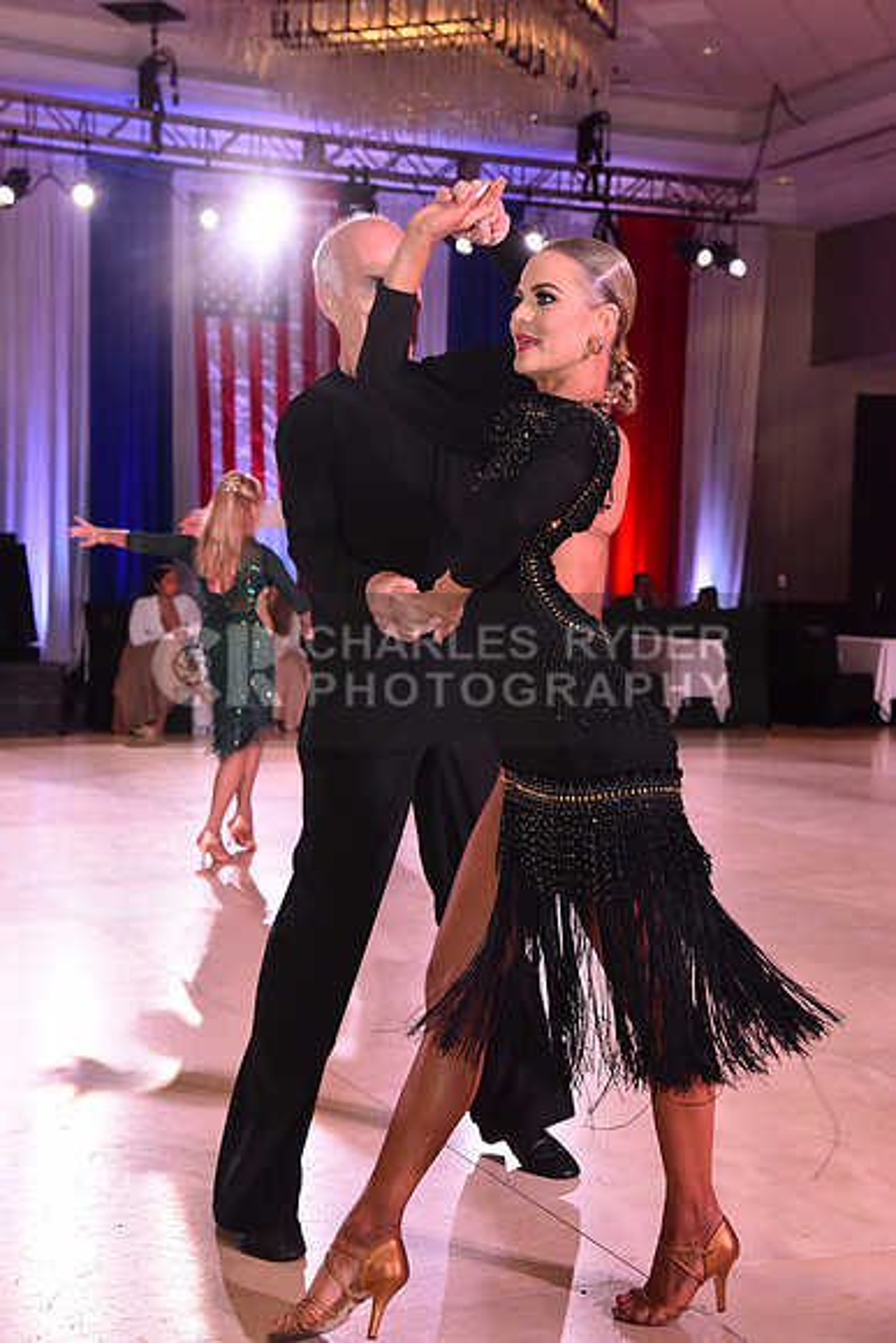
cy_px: 672
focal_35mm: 55
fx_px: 2052
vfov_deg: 36.2
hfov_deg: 24.6
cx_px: 448
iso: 2500
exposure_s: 1/320
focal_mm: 55
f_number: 6.3
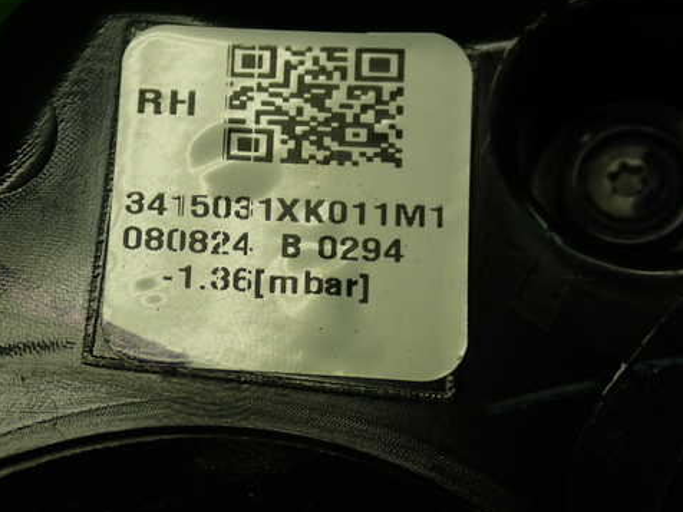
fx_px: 1342
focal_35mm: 68
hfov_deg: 28.5
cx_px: 257
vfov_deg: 21.6
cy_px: 234
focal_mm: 9.65
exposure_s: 1/100
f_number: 3.3
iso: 200
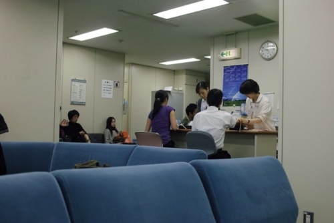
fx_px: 381
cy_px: 112
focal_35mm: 41
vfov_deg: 32.7
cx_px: 167
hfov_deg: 47.4
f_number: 4
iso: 400
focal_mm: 24.2
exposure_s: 1/100
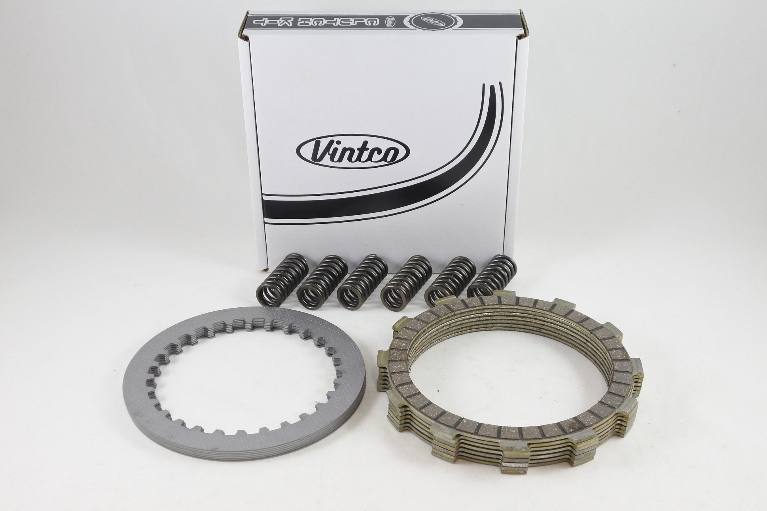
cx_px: 384
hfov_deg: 47.4
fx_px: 873
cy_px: 256
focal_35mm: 41
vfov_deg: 32.6
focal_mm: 15.3
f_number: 4.2
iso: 560
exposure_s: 1/125
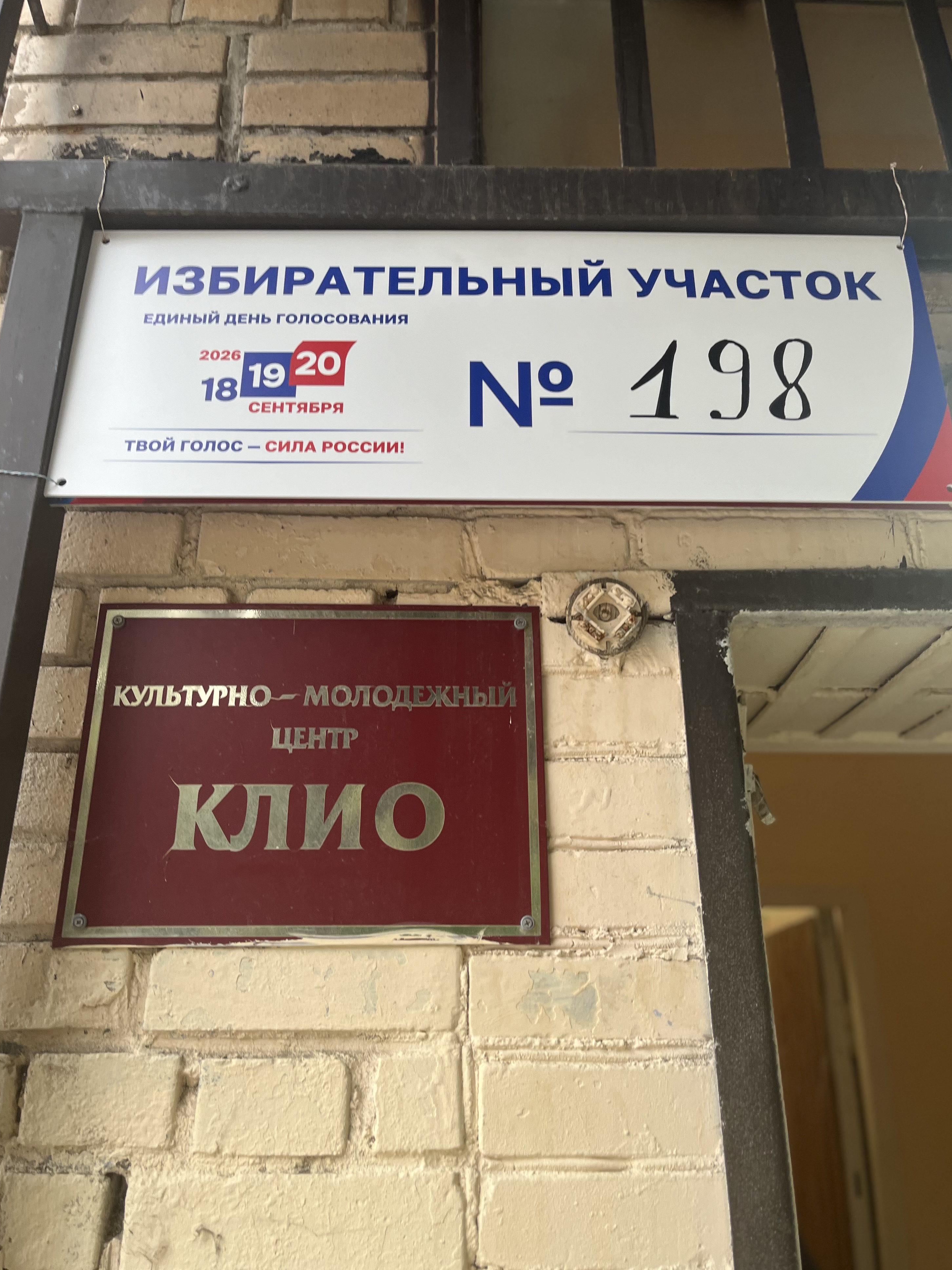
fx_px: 990
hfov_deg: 51.4
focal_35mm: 27
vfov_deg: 65.3
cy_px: 637
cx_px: 469
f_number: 1.6
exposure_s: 1/122
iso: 64
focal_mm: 5.1
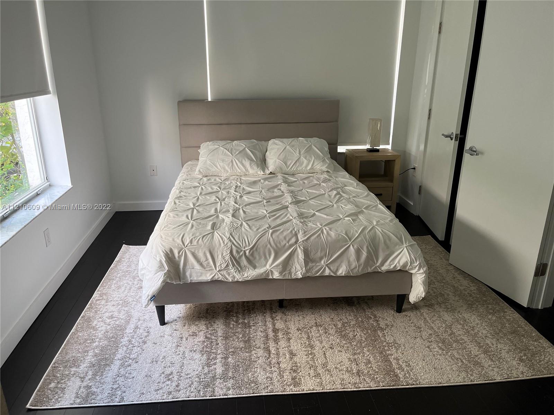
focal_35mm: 26
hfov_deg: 67.3
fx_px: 416
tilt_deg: -18.4
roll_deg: +0.1
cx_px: 277
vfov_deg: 53.1
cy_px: 208
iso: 125
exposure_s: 1/109
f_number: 1.6
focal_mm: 5.1
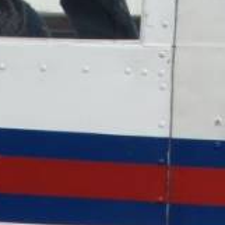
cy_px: -225
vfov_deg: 1.6
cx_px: 225
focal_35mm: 1093
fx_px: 8035
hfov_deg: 1.6
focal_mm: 135
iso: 400
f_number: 19
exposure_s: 1/90
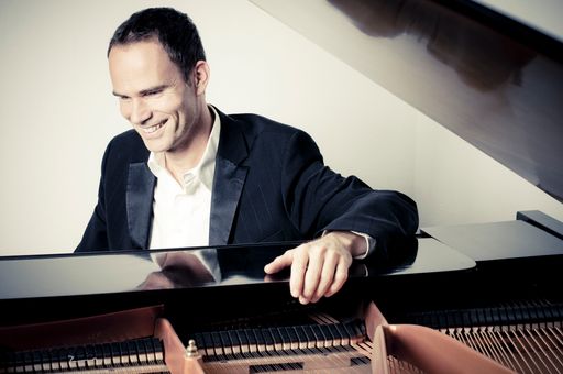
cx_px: 282
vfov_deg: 18.1
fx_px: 1171
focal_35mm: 75
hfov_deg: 27.0
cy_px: 187
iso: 200
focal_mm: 50
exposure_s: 1/125
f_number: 7.1
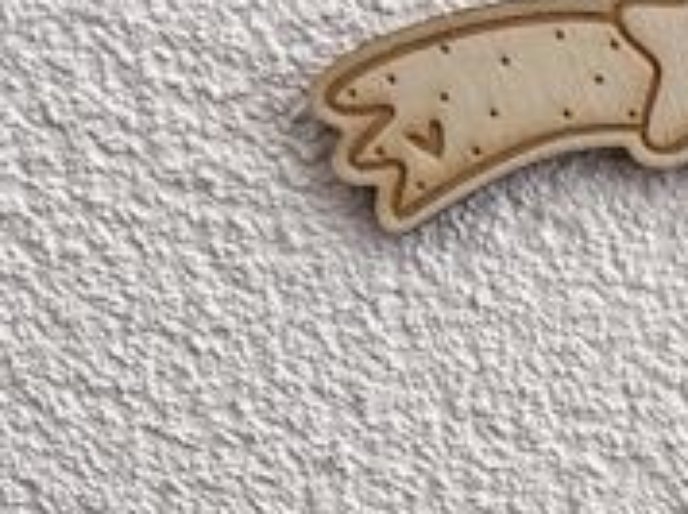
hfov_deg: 14.9
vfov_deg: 11.3
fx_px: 2322
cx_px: 1202
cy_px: 1059
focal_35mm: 117
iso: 64
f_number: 1.6
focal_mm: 5.1
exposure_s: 1/121
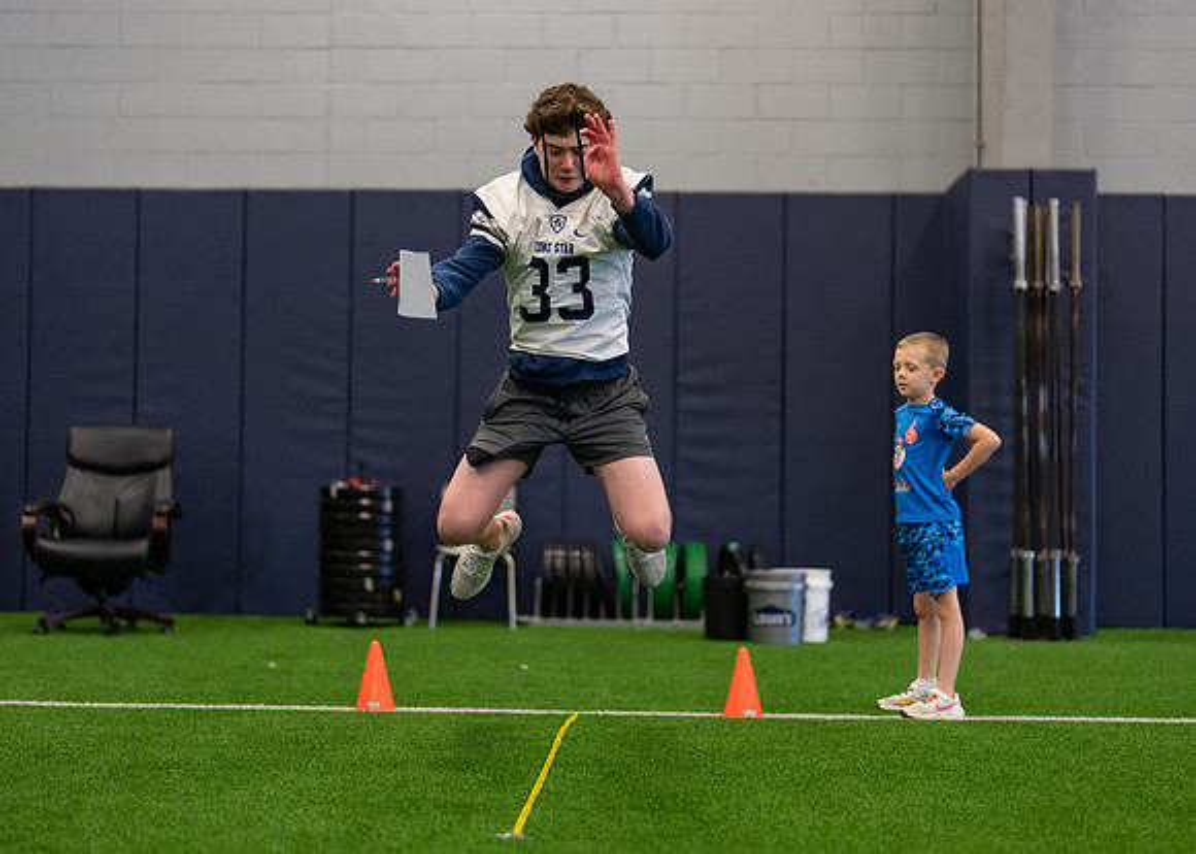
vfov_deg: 23.8
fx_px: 2026
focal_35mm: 60
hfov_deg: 32.9
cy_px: 433
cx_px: 571
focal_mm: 50
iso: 1250
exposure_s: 1/1000
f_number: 1.2
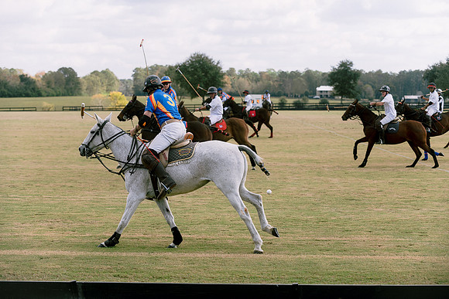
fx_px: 1023
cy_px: 150
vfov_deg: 16.7
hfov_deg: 24.8
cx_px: 224
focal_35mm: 82
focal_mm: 82
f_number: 4
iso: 200
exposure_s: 1/3200
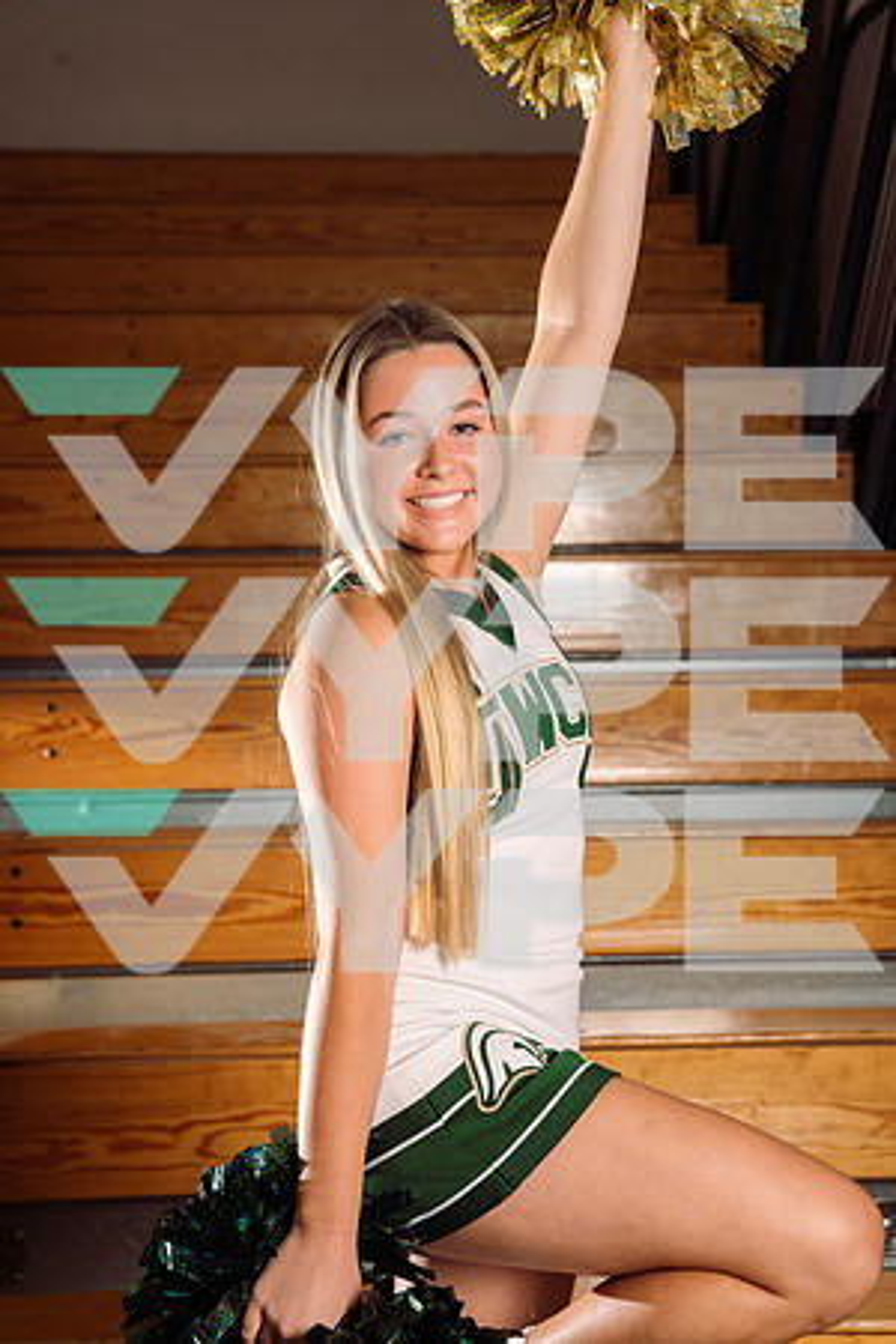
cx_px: 448
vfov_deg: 28.8
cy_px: 672
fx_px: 2613
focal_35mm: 70
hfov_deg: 19.5
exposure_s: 1/250
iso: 125
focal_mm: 70
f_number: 5.6
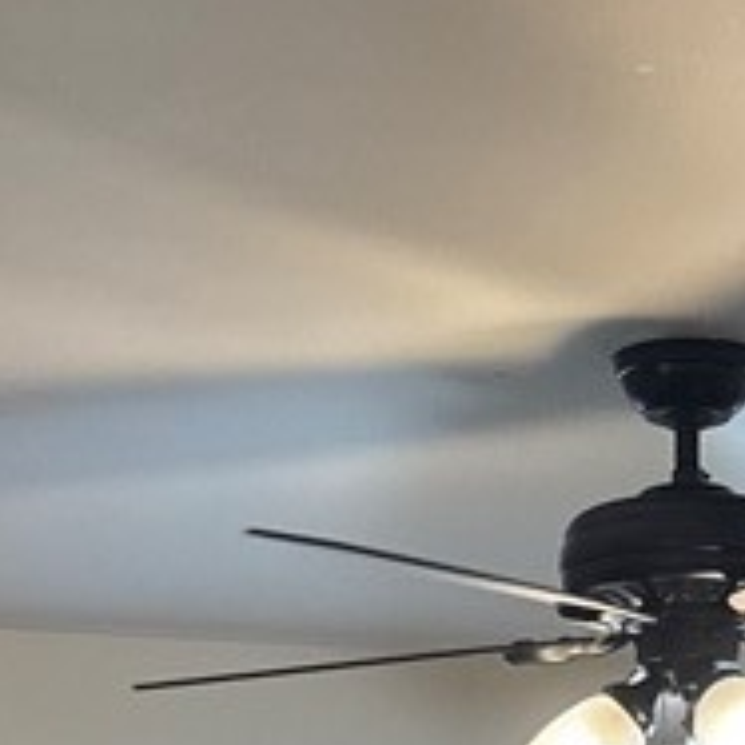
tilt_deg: -10.2
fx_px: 2825
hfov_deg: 15.0
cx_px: 558
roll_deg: +1.5
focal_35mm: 116
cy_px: 1733
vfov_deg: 12.3
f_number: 1.78
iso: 200
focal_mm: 6.76
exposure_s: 1/120
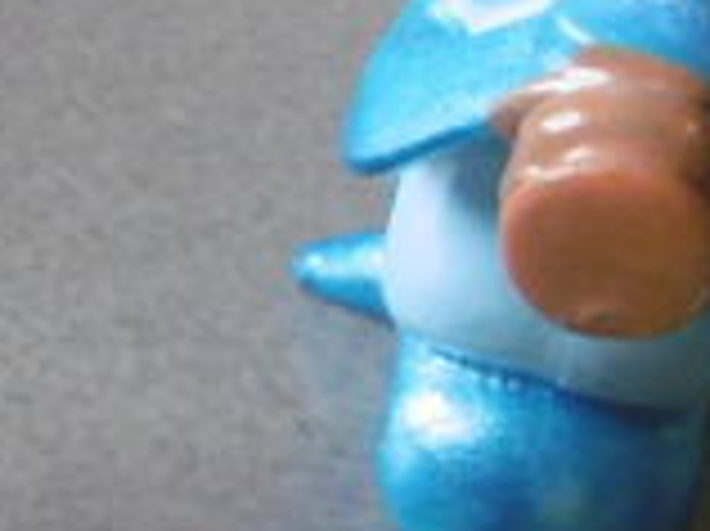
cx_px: -301
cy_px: 266
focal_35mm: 152
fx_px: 3113
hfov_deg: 12.5
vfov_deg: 9.7
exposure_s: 1/60
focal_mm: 4.3
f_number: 3.1
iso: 400
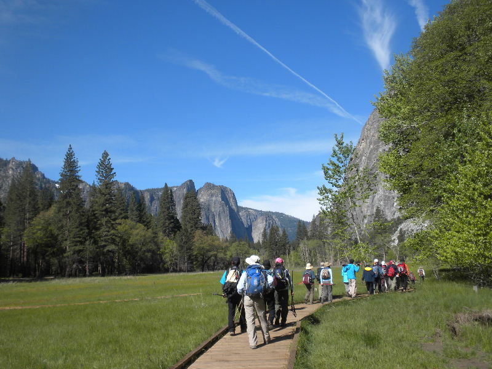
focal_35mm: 37
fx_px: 526
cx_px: 246
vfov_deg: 38.7
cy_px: 184
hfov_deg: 50.1
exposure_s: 1/94
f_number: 10
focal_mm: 6.6
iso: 64
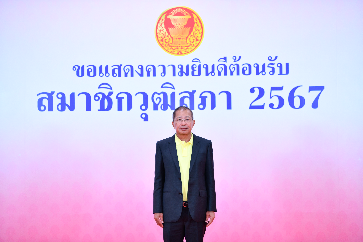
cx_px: 182
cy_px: 121
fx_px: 484
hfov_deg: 41.1
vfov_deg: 28.1
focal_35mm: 48
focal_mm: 48
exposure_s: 1/100
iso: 1250
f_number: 3.2
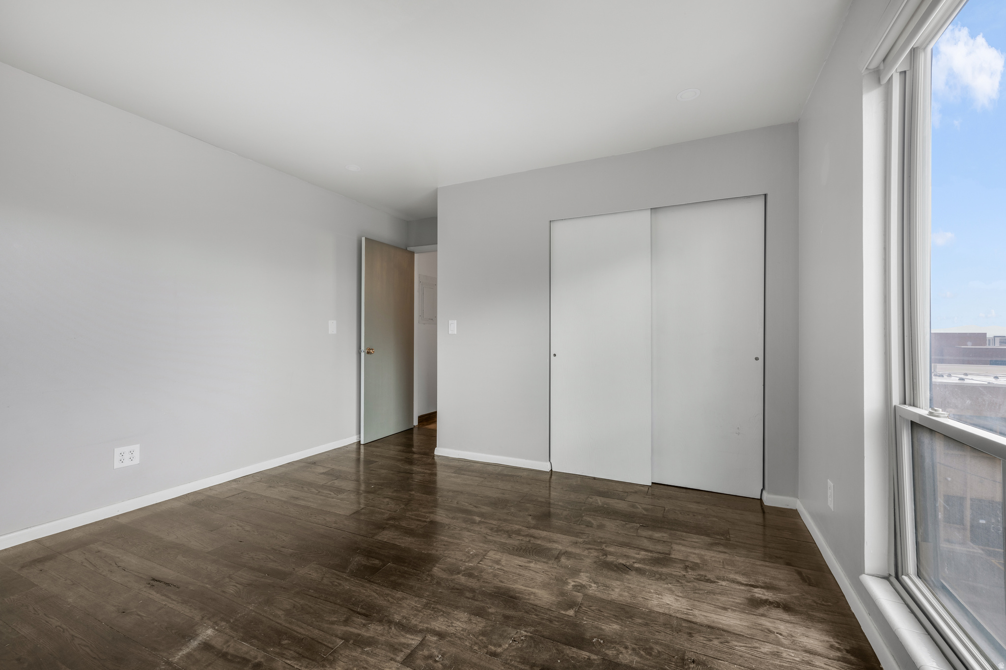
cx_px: 503
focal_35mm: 14
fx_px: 405
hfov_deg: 102.3
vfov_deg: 79.2
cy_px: 335
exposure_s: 1/2
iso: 200
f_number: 9
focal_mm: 14.5
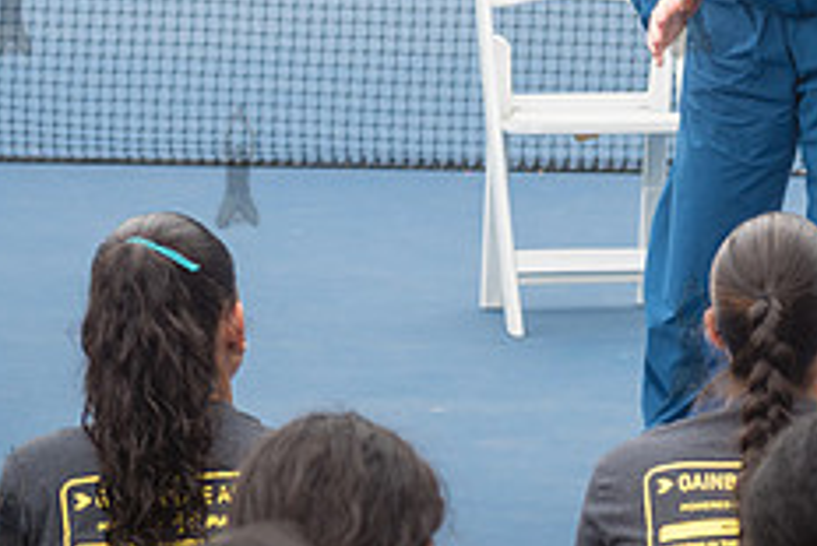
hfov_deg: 10.2
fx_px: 4542
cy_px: -5
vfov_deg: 6.9
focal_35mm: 200
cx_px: 690
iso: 200
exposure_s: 1/250
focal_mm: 80
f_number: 4.5
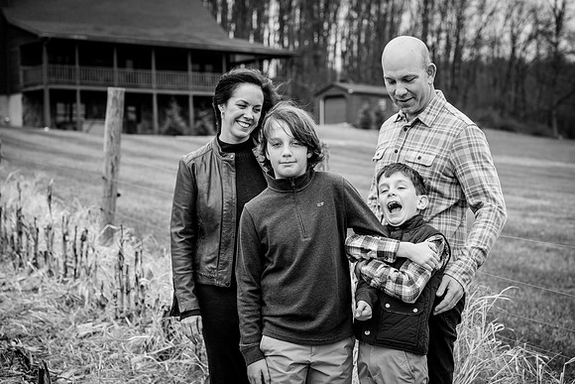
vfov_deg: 16.1
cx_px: 288
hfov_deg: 23.9
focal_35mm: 85
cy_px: 192
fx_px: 1358
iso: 320
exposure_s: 1/320
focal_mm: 85
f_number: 5
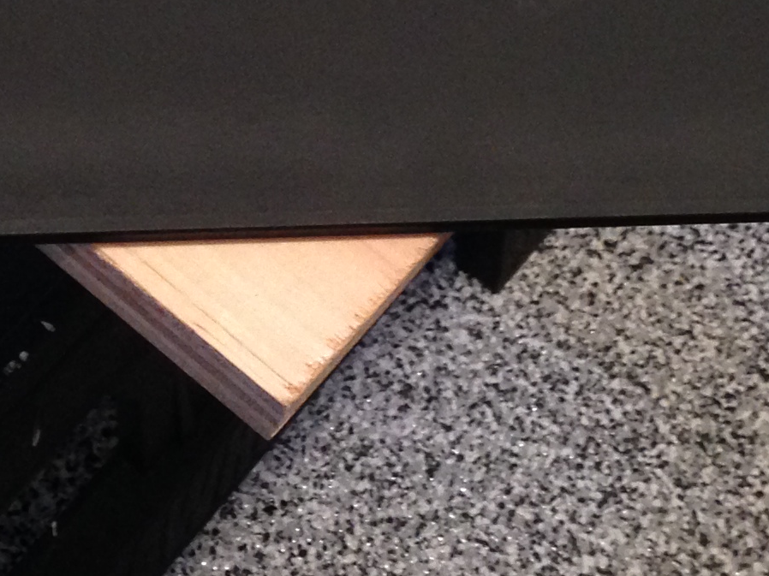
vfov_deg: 12.3
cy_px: 113
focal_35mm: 120
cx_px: 94
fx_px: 2665
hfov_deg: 16.2
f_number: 2.4
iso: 200
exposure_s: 1/20
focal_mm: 4.12
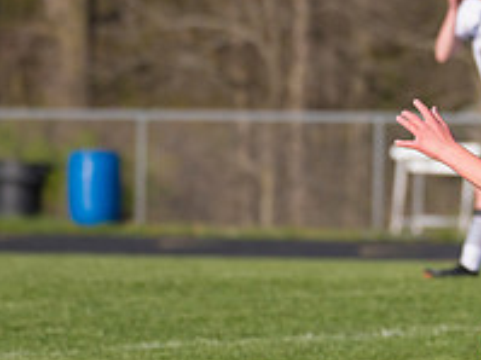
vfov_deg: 2.2
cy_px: 166
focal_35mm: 673
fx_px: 9346
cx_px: 614
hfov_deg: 2.9
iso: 250
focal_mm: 240
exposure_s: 1/1600
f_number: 5.6
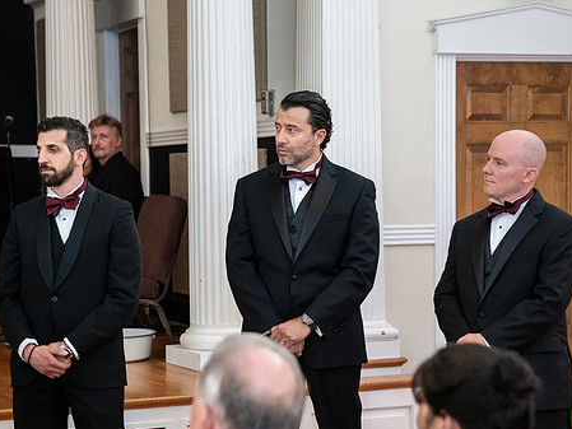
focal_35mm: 87
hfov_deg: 22.5
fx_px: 1438
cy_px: 245
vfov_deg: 17.0
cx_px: 294
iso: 8000
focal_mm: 70
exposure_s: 1/200
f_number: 4
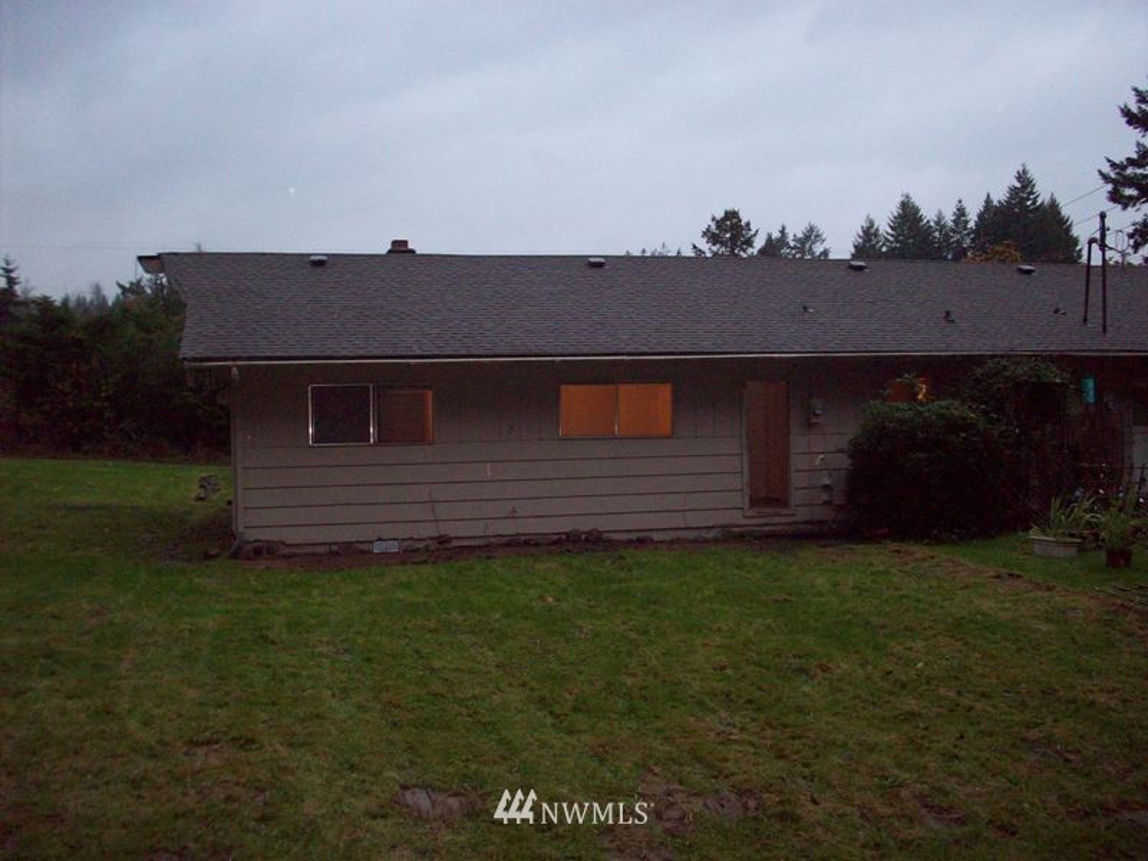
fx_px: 1227
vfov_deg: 38.7
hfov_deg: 50.1
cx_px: 574
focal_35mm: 37
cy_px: 430
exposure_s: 1/64
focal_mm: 6.2
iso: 200
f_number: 2.8
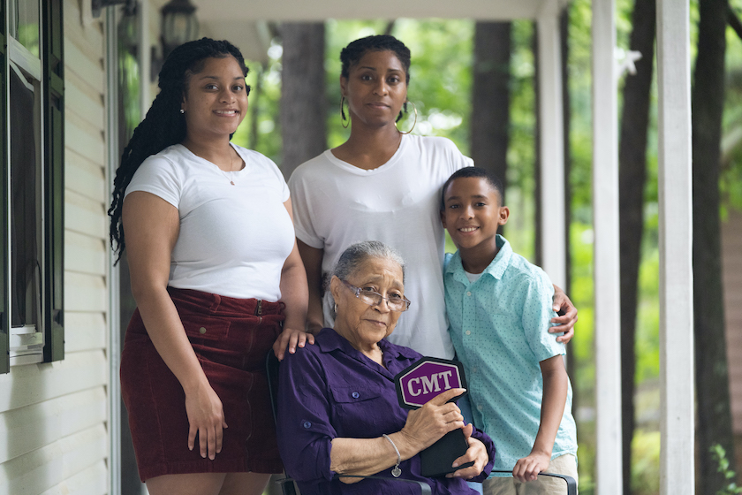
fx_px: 2349
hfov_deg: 17.9
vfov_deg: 12.0
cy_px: 248
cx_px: 371
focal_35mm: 114
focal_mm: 114
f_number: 2.8
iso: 4000
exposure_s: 1/500
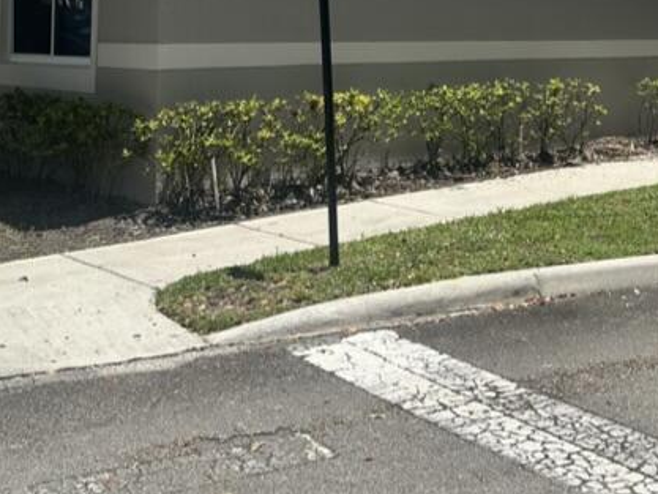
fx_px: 1122
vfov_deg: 23.5
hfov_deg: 32.4
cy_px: -36
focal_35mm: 59
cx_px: 451
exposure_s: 1/7576
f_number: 1.78
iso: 80
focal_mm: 6.86
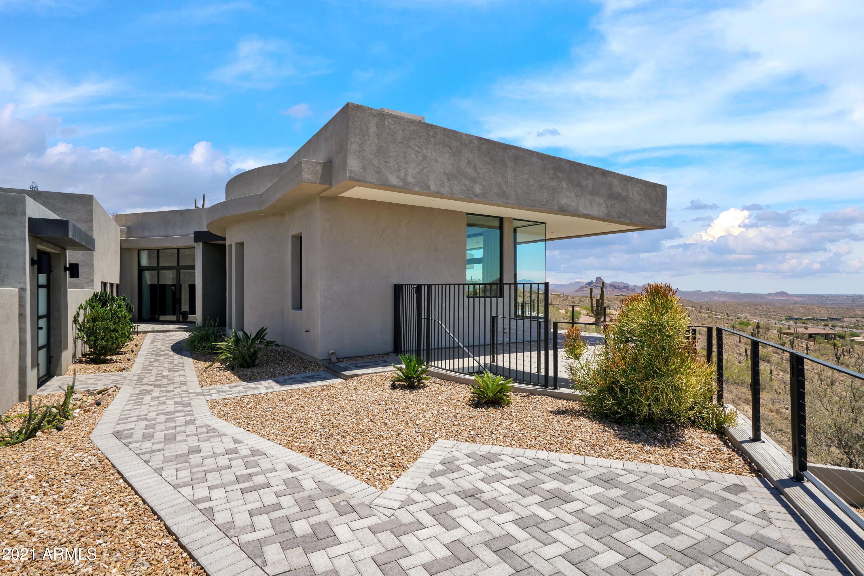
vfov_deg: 67.4
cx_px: 432
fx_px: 432
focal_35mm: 18
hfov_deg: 90.0
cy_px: 288
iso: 100
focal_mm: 18
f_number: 13
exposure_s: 1/100
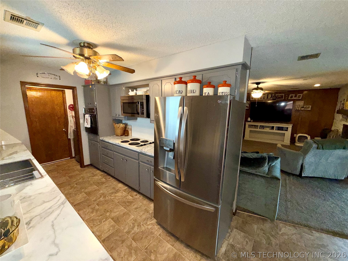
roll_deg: -0.9
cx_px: 174
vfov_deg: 85.7
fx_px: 141
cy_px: 130
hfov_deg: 102.1
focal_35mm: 14
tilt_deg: -9.4
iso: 125
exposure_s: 1/60
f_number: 2.2
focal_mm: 2.22
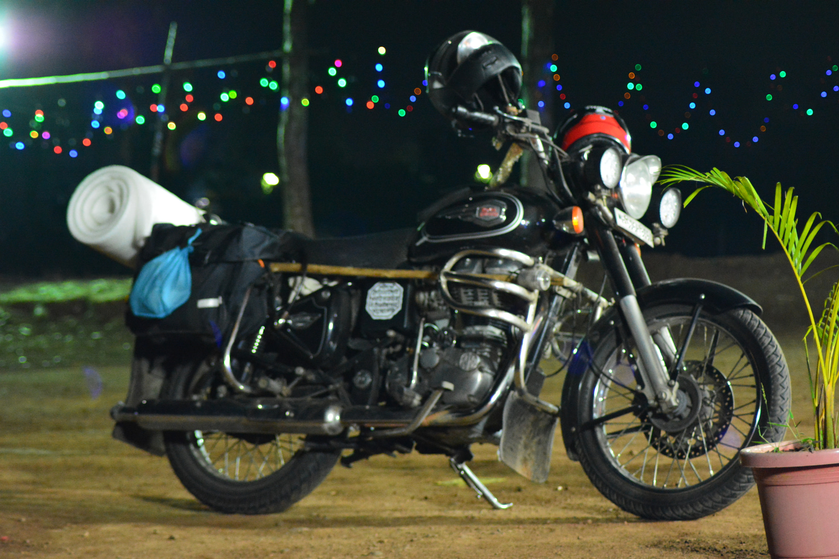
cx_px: 420
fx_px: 2447
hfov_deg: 19.5
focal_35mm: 105
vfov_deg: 13.0
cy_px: 280
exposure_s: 1/15
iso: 5000
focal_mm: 70
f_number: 4
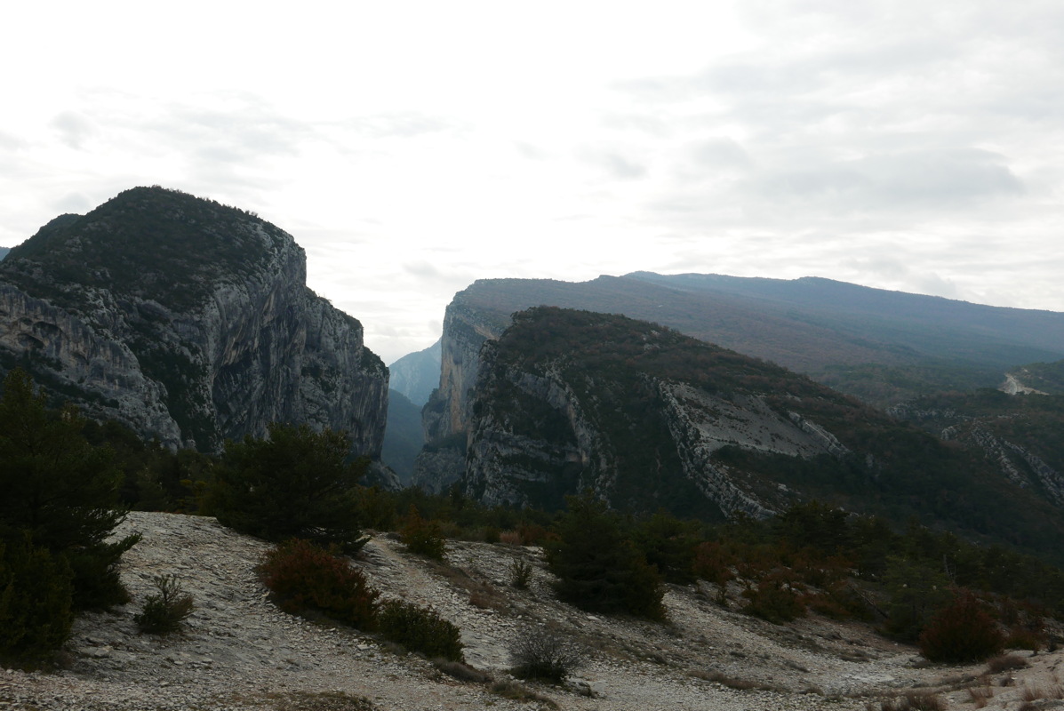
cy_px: 356
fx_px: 1094
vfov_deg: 36.0
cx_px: 532
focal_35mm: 37
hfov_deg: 51.9
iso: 200
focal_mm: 16.5
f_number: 5.6
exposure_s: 1/640
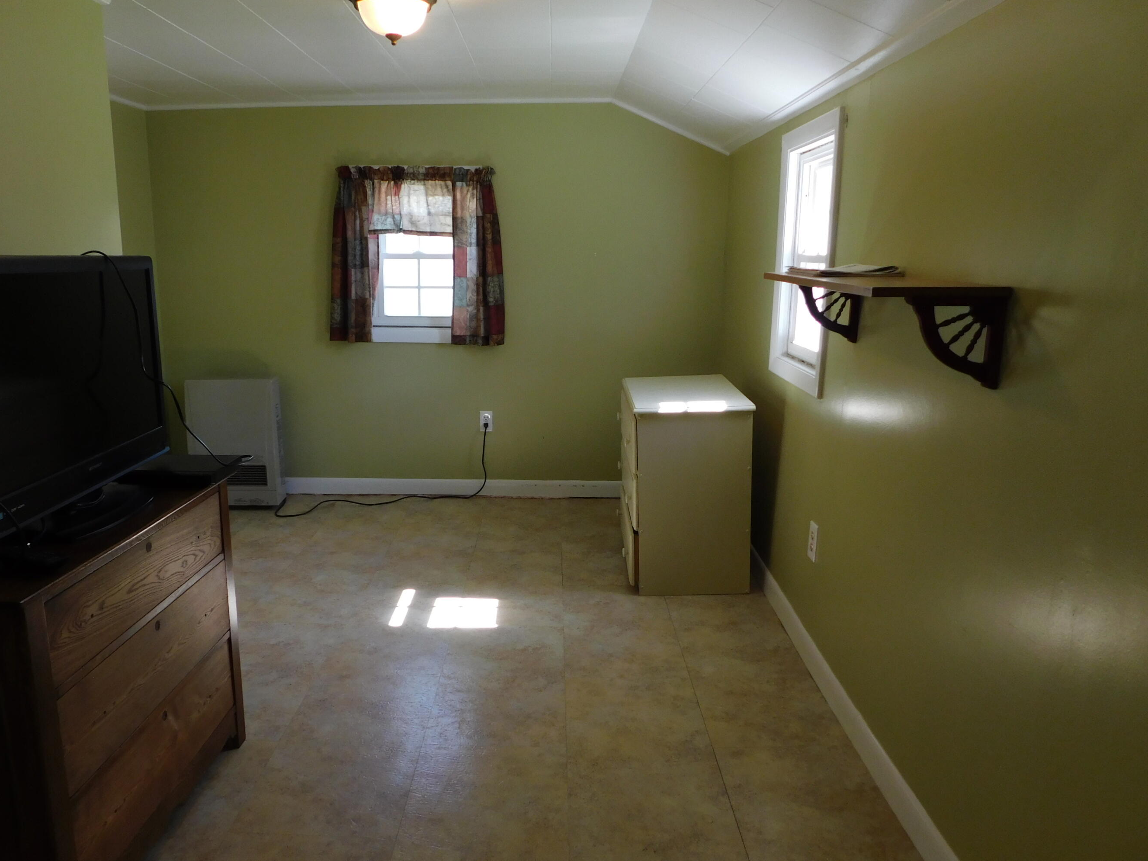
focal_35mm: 26
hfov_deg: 67.1
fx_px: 862
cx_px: 509
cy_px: 443
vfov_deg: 53.0
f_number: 3
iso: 125
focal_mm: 4
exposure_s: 1/40
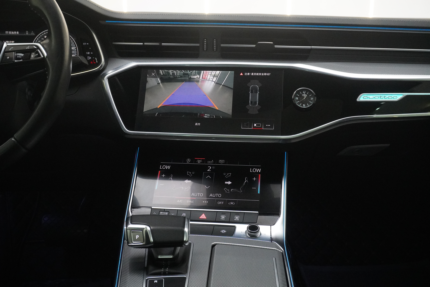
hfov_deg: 49.6
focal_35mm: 39
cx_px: 215
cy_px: 144
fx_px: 466
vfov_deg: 34.2
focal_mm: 26
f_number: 6.3
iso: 6400
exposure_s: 1/80
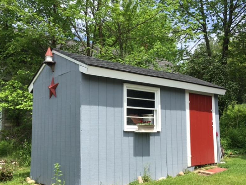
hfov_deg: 49.0
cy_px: 105
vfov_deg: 37.7
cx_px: 128
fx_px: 270
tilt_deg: +6.2
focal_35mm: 38
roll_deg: +0.9
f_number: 2.2
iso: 25
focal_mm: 4.15
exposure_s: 1/999
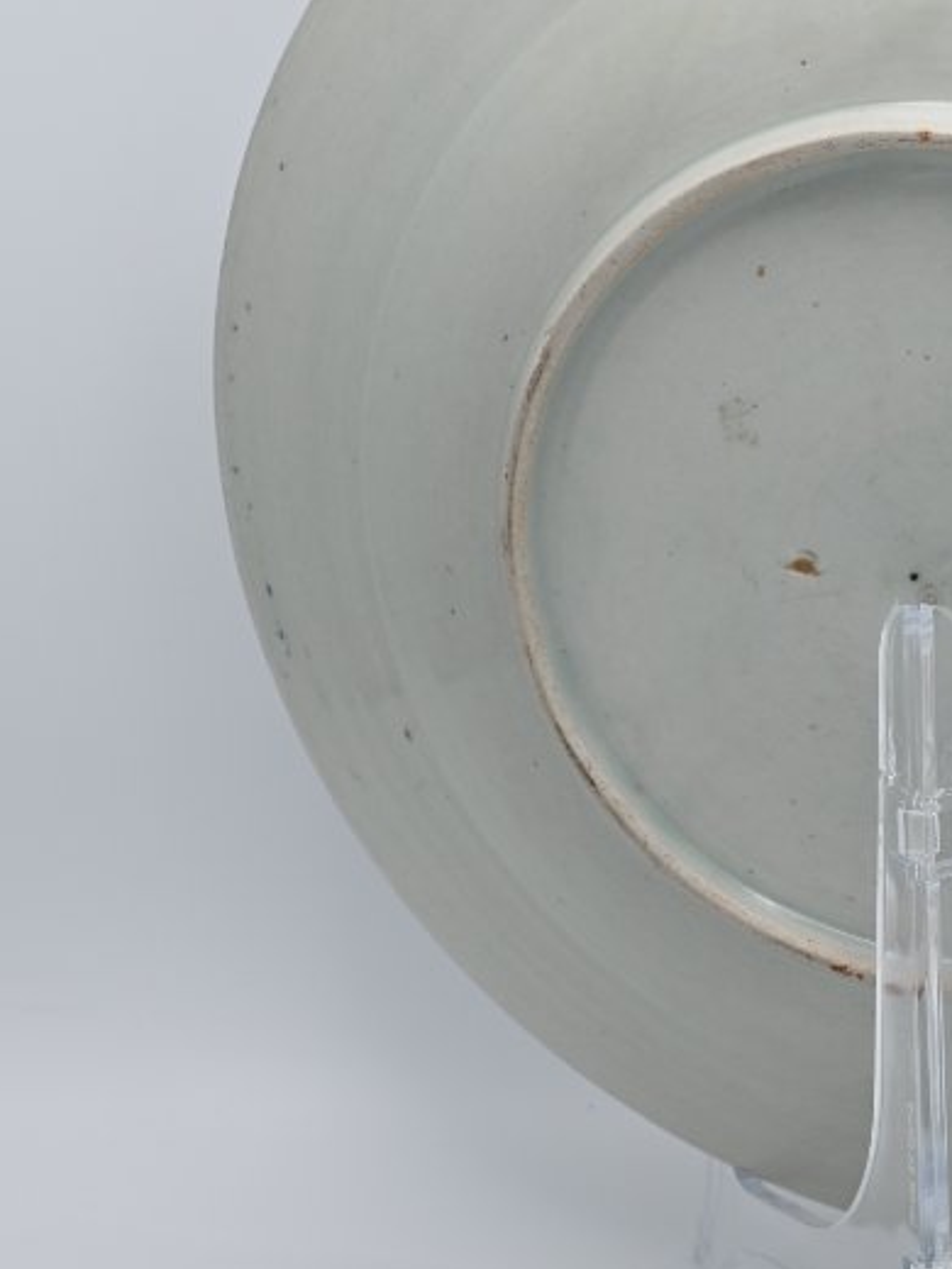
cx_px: 996
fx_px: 3337
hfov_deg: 15.9
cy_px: 503
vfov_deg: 21.5
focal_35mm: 91
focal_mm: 41
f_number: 10
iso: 100
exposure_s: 1/25
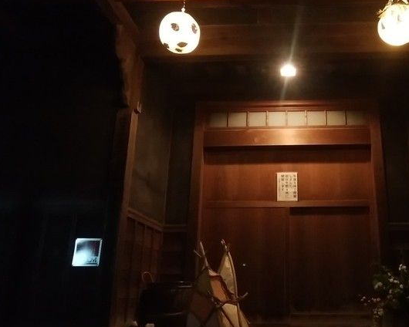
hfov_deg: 52.7
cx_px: 287
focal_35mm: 33
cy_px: 172
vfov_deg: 44.5
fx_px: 399
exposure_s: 1/20
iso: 400
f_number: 2
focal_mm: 3
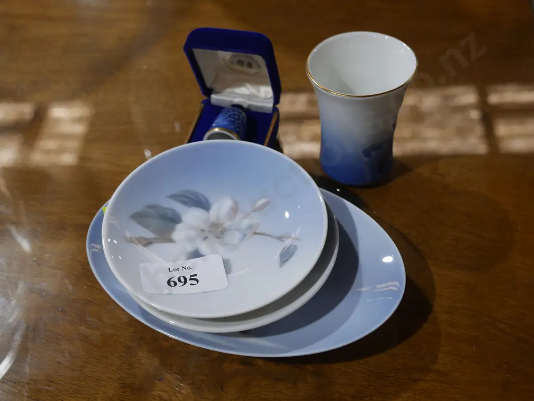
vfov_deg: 30.3
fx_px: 741
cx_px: 267
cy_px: 200
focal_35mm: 48
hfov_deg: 39.6
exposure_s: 1/60
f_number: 5.2
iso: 400
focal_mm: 24
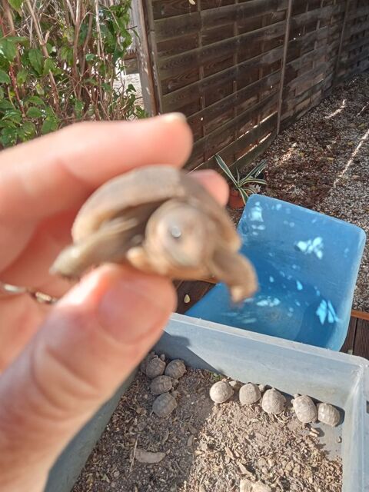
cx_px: 184
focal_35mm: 28
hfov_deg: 49.7
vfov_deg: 63.4
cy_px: 246
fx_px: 398
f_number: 2.2
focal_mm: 3.46
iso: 100
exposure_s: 1/409
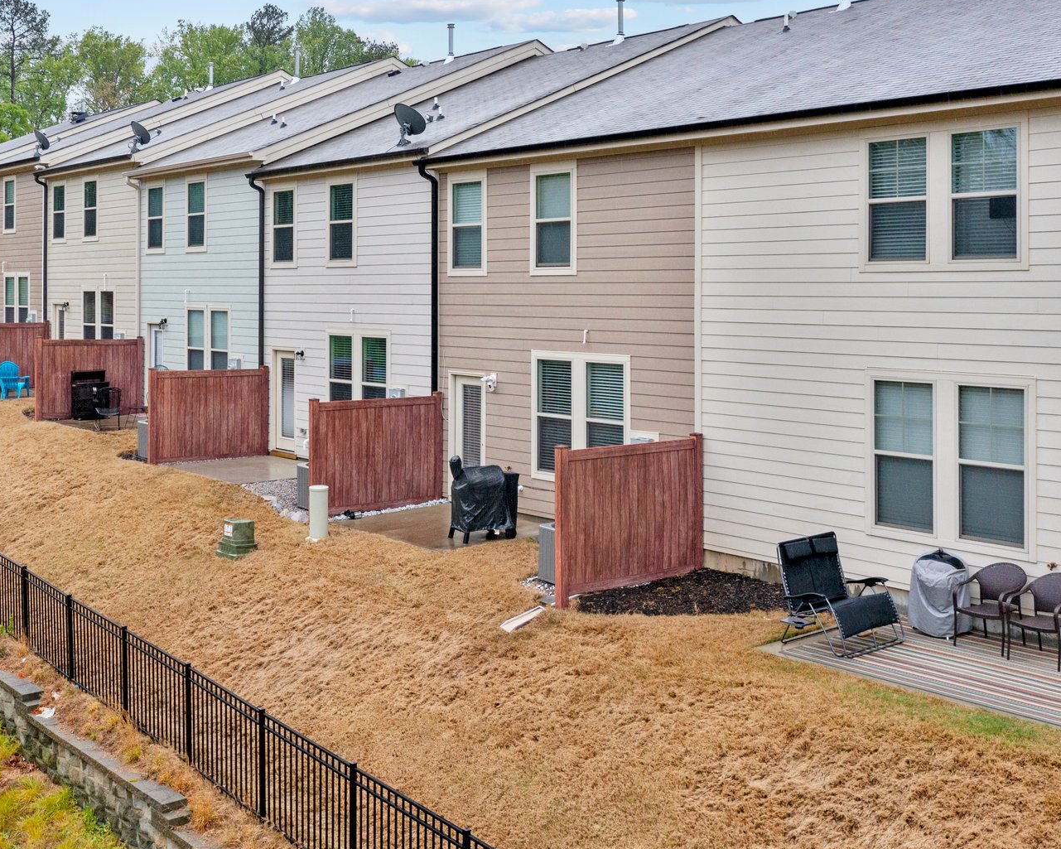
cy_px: 343
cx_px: 452
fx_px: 1319
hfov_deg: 43.7
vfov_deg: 35.6
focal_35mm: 42
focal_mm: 10.26
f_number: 4.5
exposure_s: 1/200
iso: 100
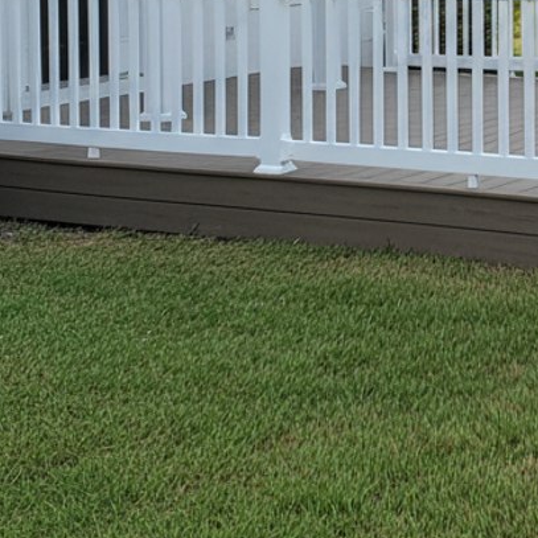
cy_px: -26
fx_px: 1055
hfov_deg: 27.0
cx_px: 538
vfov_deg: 26.7
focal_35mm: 60
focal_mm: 6.4
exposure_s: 1/1125
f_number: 1.8
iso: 69
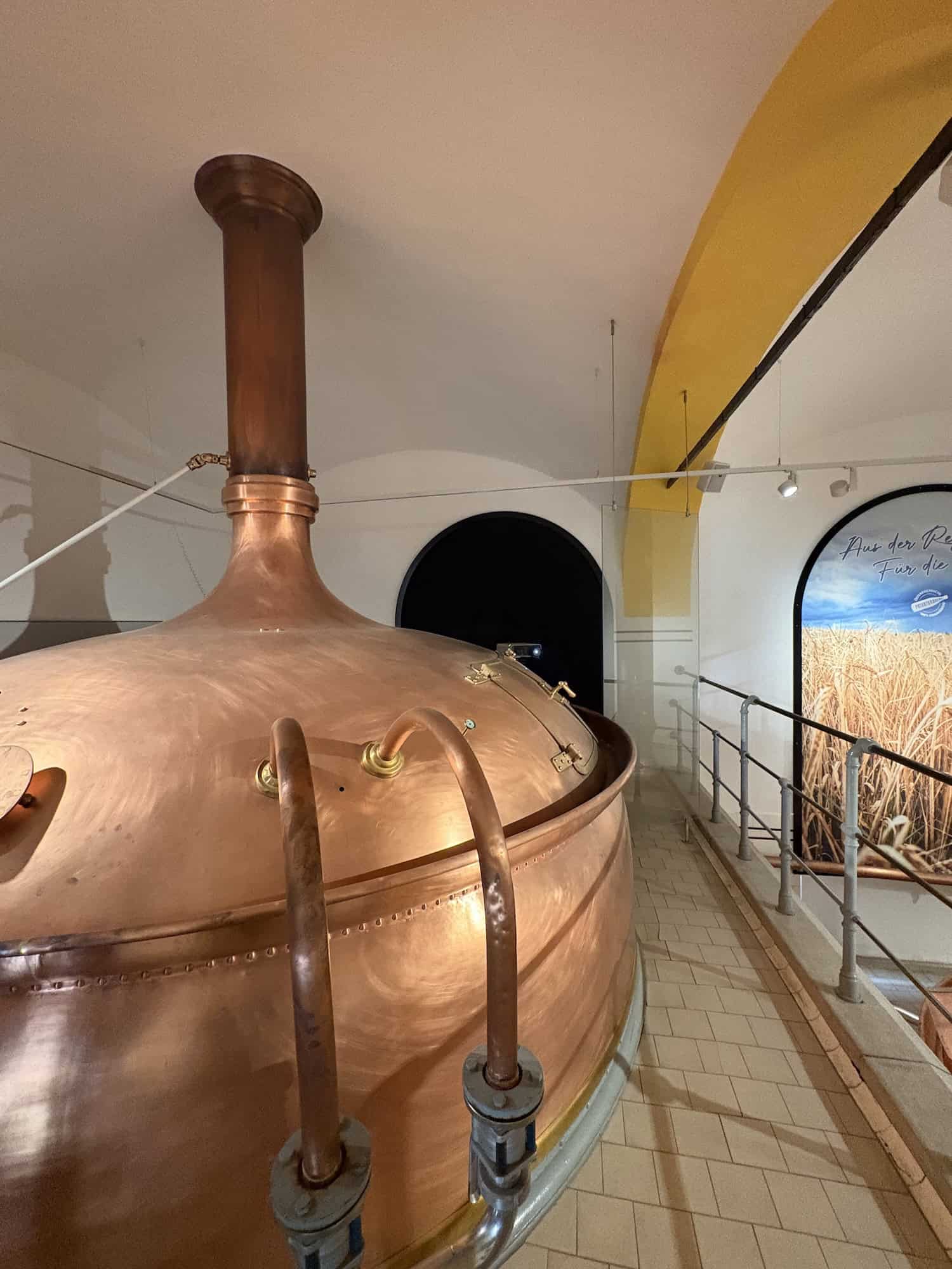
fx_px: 513
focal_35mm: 14
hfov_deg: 85.7
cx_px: 476
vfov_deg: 102.1
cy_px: 634
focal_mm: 2.2
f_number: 2.2
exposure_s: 1/51
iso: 800
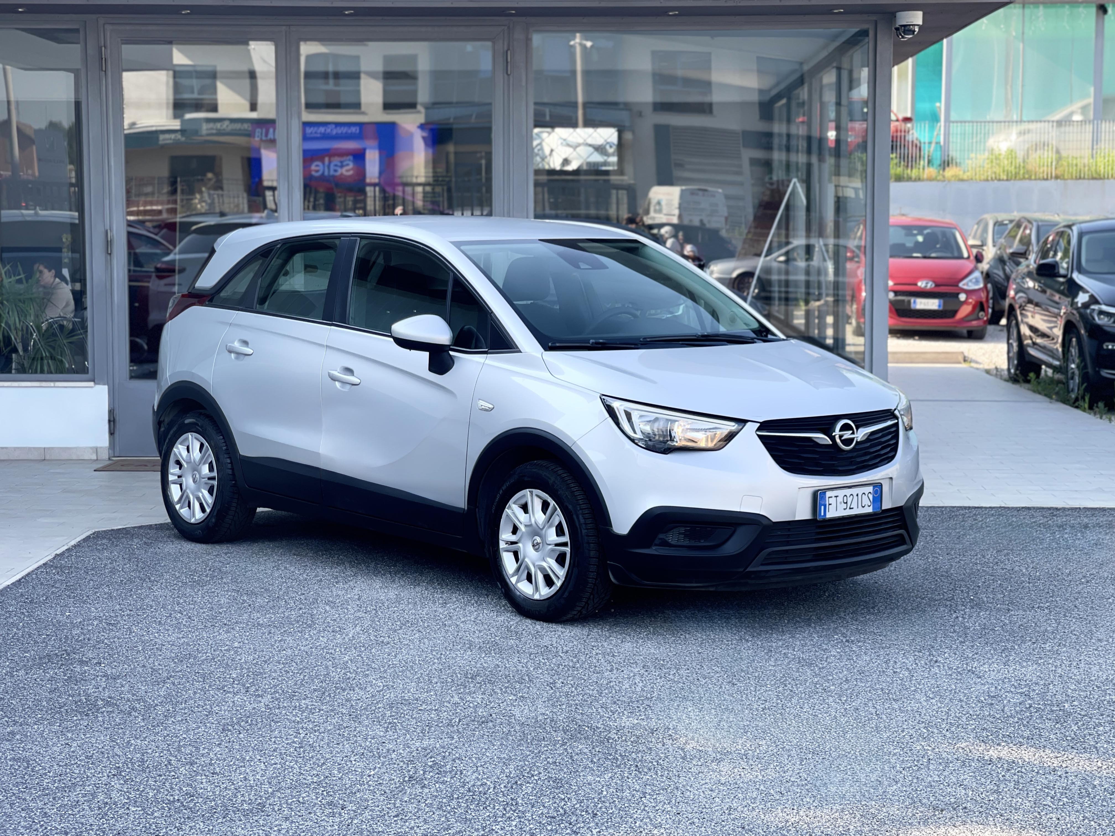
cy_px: 418
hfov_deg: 30.3
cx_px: 558
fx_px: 2061
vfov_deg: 22.9
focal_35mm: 64
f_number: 2.2
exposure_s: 1/133
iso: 20
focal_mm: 7.5
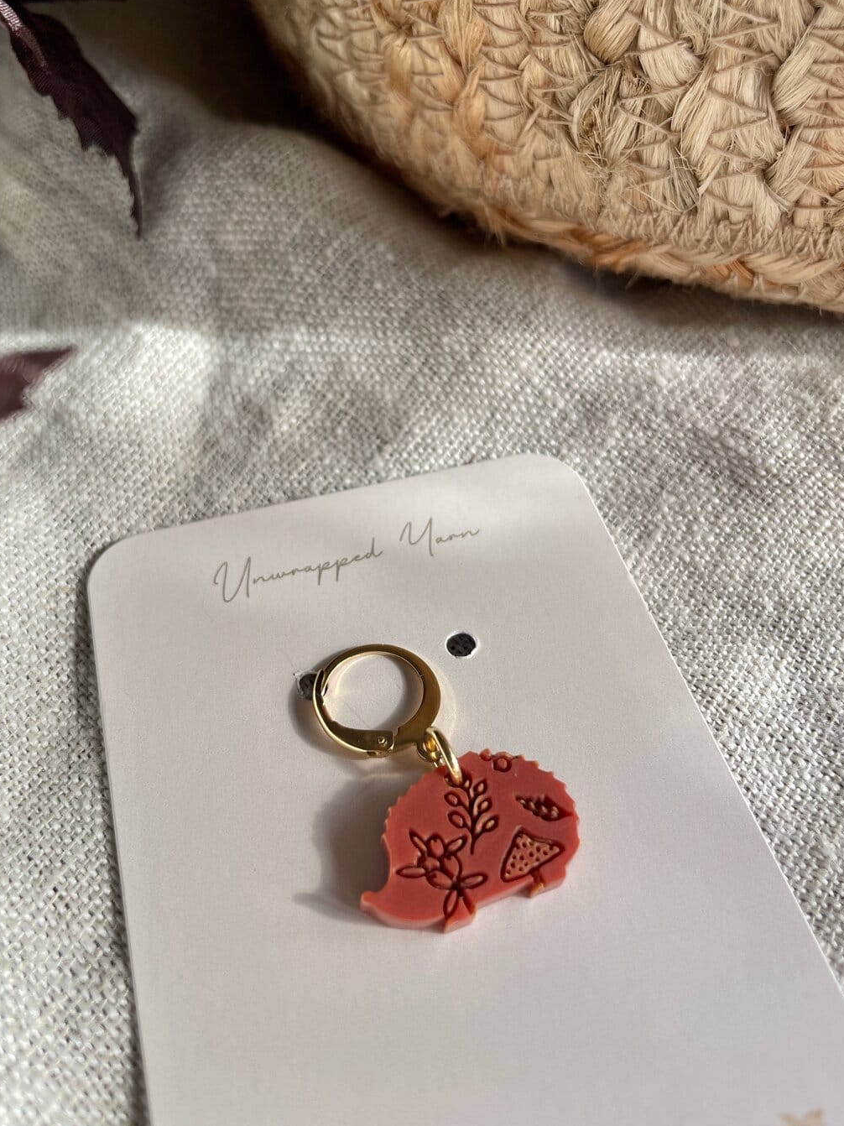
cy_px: 487
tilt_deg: -50.3
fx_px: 1008
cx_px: 384
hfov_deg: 45.4
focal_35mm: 31
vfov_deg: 58.1
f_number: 1.6
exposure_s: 1/903
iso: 32
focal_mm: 4.2
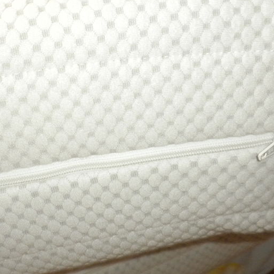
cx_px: 79
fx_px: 573
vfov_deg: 26.7
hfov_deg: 26.6
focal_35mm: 64
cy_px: 93
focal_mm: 6.6
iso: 400
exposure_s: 1/30
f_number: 3.5
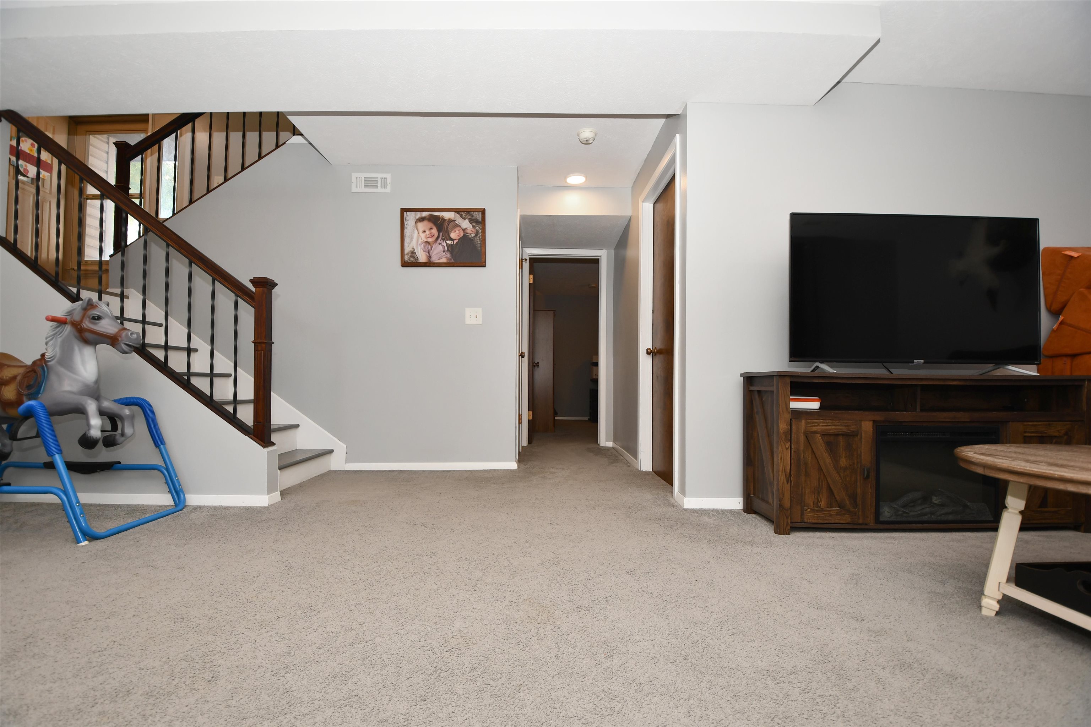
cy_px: 364
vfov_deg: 77.3
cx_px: 546
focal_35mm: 15
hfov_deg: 100.4
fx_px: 455
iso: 200
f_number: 5
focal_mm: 10
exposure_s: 1/60
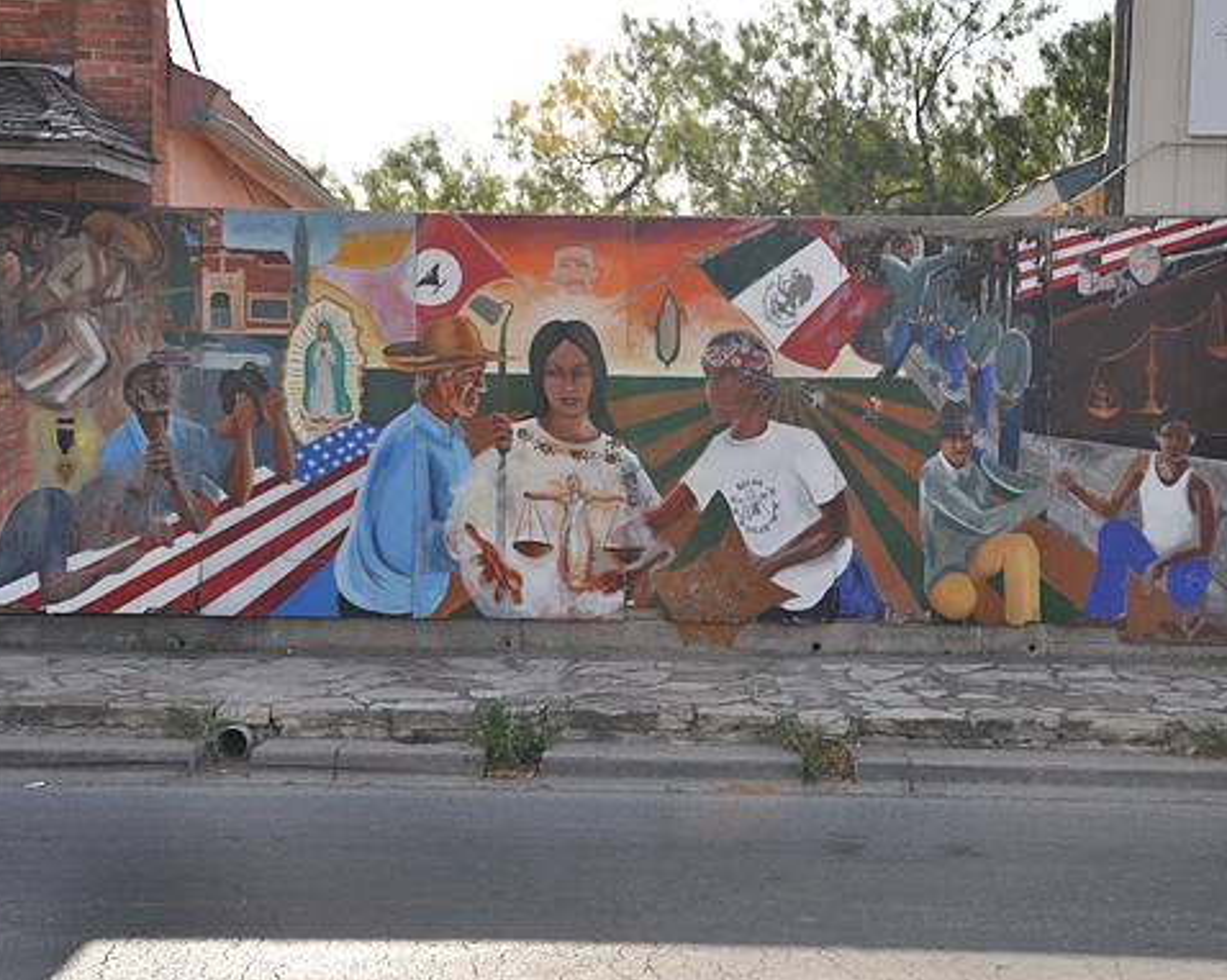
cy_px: 491
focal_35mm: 58
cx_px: 662
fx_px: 2105
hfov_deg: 32.5
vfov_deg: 26.2
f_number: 6.3
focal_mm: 34
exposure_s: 1/200
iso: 200
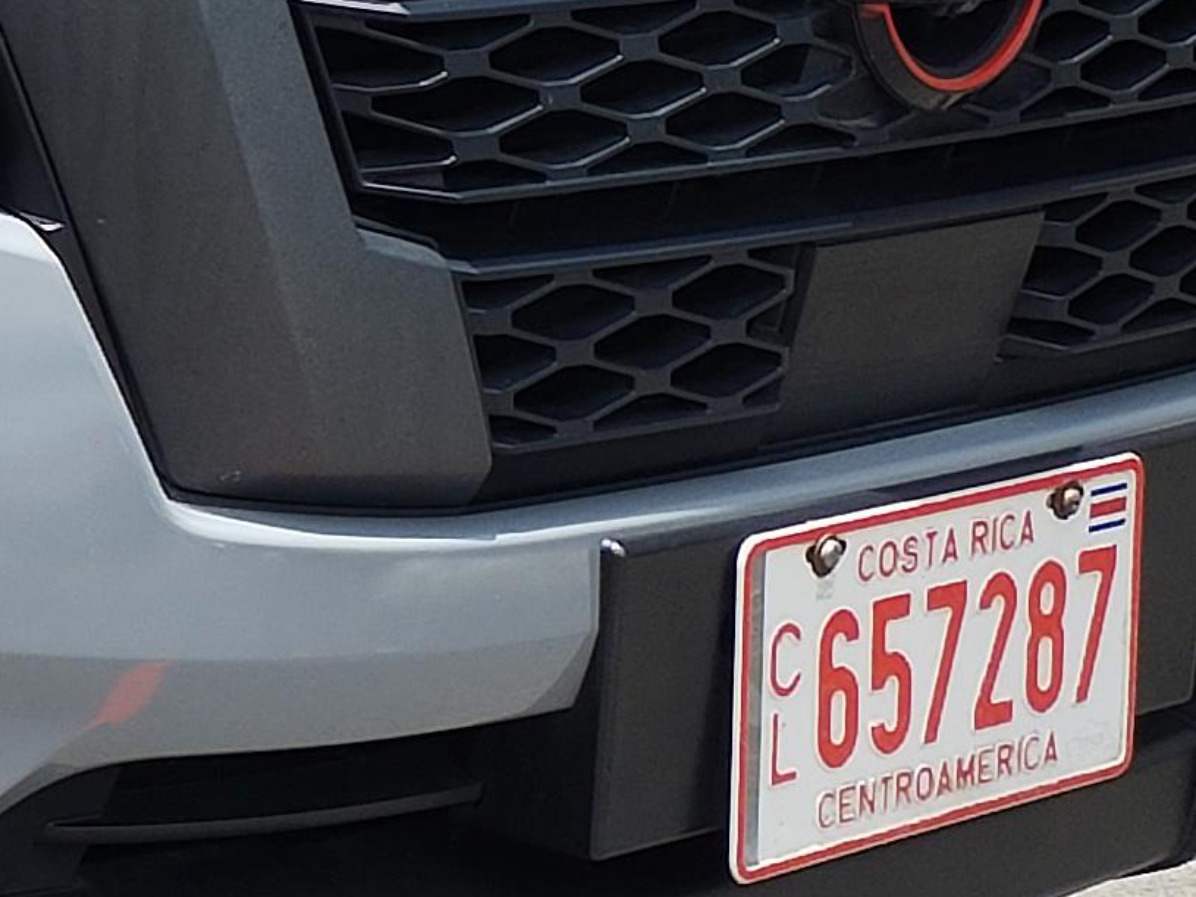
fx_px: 5665
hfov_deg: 11.2
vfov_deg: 9.0
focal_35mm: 164
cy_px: 75
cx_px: -961
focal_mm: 4.75
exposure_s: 1/823
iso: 100
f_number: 1.8
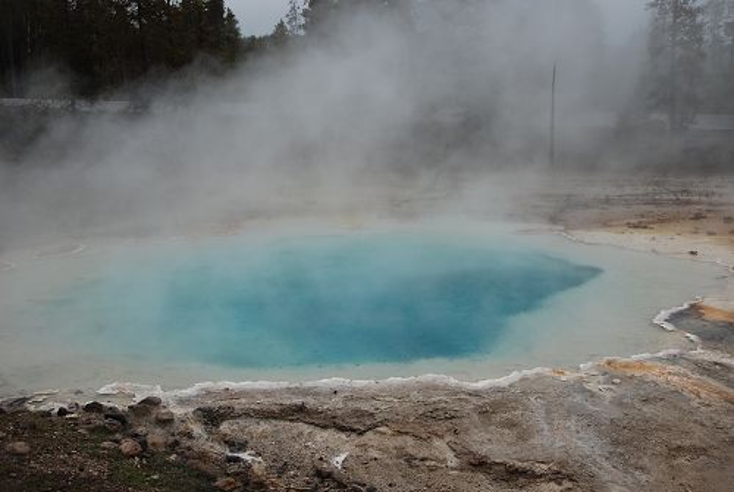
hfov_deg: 49.5
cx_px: 367
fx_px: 796
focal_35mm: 39
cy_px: 246
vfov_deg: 34.3
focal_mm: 26
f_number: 7.1
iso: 100
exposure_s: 1/200
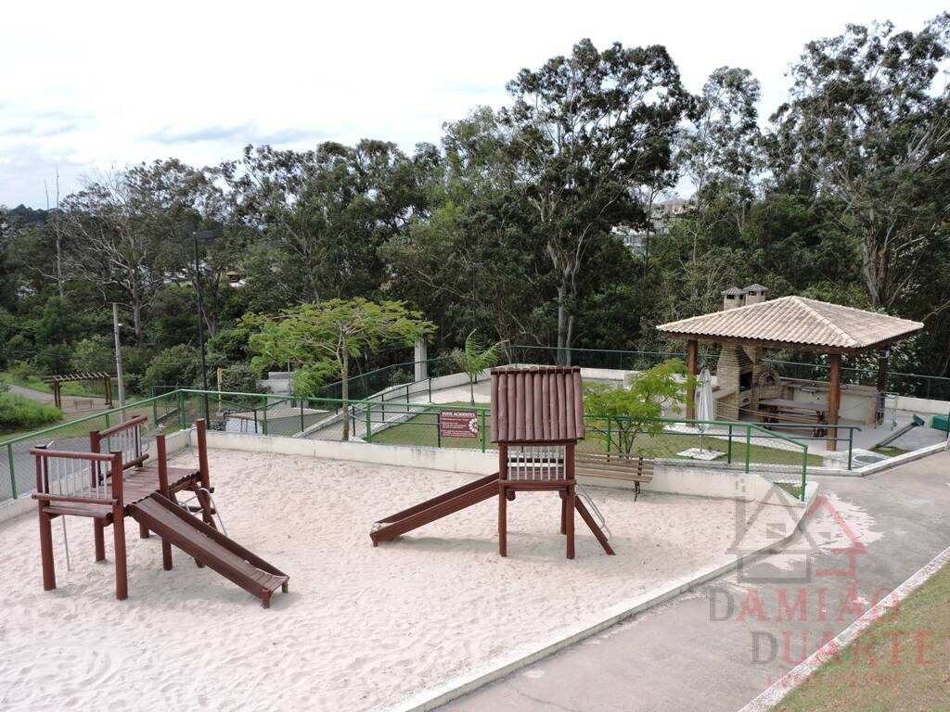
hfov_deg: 60.0
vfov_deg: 46.8
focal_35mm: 30
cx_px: 475
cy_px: 356
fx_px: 823
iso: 100
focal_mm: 5.4
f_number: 3.1
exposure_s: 1/800
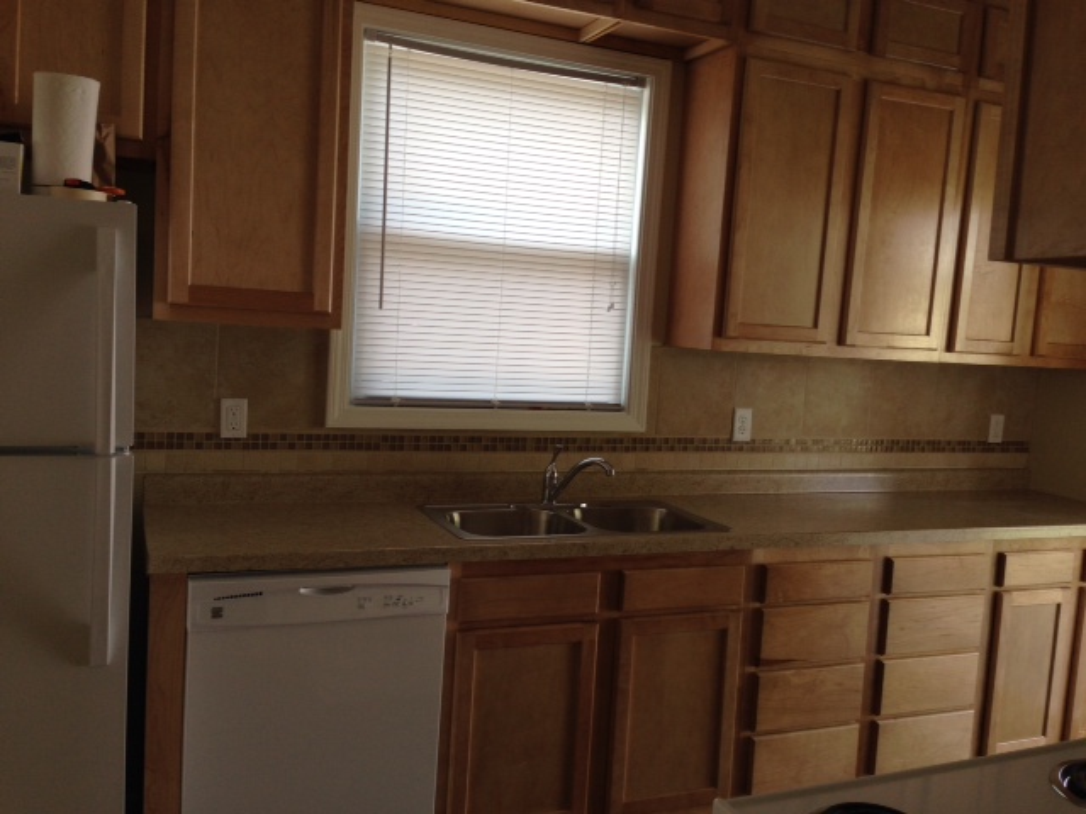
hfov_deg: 55.4
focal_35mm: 33
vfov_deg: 42.9
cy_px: 407
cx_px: 543
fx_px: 1035
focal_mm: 4.12
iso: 50
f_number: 2.4
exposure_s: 1/120
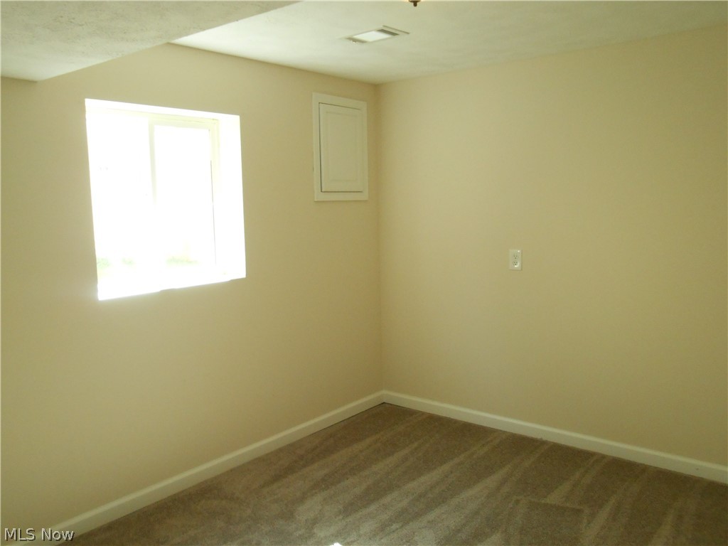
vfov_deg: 46.8
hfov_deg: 60.0
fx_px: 631
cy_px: 273
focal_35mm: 30
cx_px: 364
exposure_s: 1/125
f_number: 3.8
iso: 400
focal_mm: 5.3
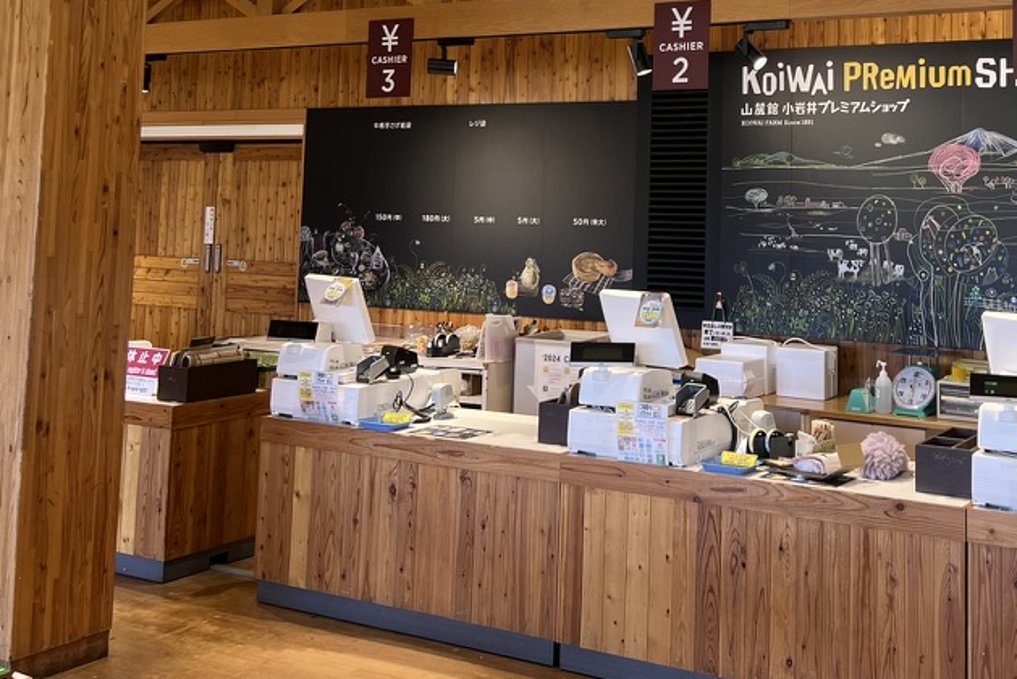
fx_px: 1244
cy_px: 87
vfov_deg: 29.5
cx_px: 723
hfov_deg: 43.5
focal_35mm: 44
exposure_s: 1/114
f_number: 1.5
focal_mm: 5.7
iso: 80
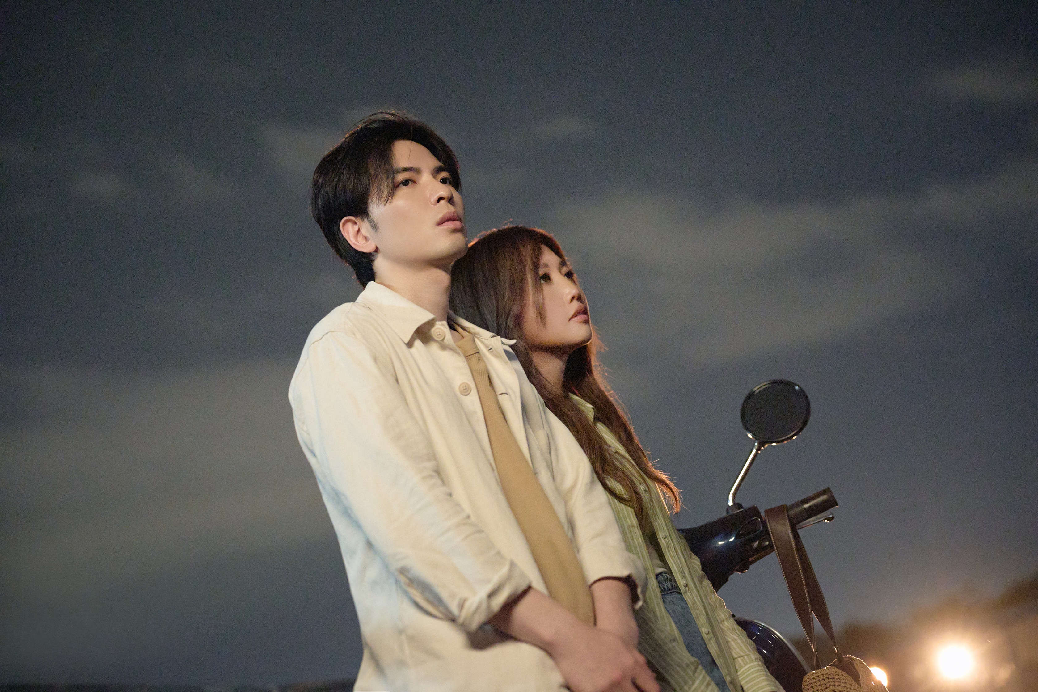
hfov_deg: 25.7
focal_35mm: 79
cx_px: 519
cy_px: 346
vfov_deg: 17.3
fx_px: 2278
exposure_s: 1/60
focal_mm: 79
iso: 16000
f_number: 2.8
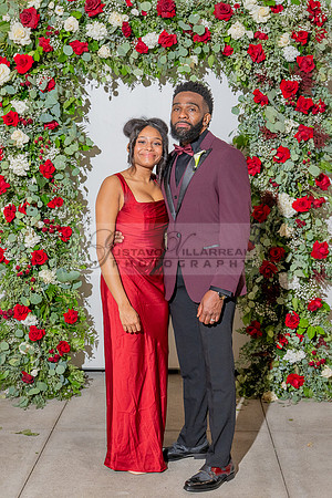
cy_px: 249
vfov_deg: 35.1
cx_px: 157
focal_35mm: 57
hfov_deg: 23.8
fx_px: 788
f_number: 5.6
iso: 800
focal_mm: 38
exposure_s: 1/200
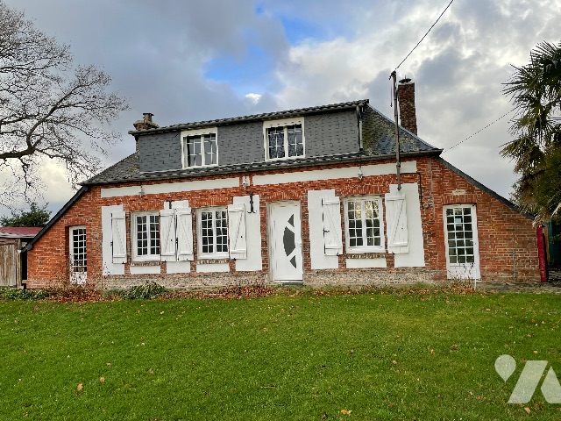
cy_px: 210
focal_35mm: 26
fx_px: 421
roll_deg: +2.1
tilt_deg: +5.3
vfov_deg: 53.1
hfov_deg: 67.3
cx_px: 280
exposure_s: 1/1319
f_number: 1.6
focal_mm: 4.2
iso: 32
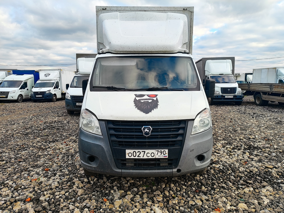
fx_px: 197
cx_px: 142
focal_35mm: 24
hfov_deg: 71.6
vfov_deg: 56.8
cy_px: 106
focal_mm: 5.89
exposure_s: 1/208
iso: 50
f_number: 1.89
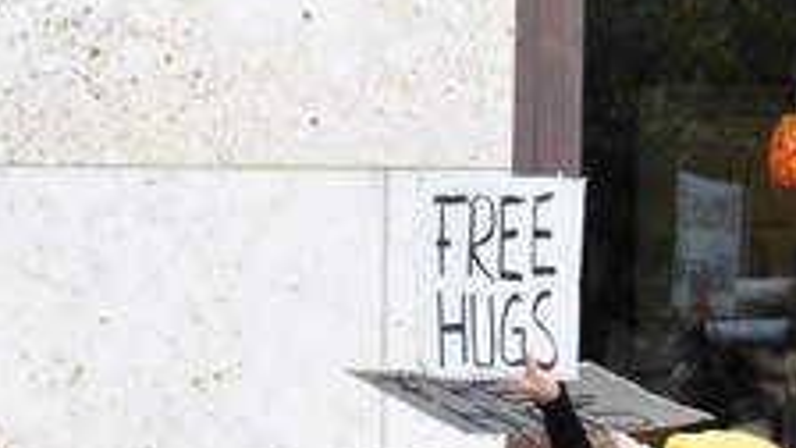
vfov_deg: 2.6
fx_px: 9952
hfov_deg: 4.6
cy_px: 432
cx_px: -100
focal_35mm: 471
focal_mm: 105
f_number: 10
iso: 640
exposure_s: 1/200
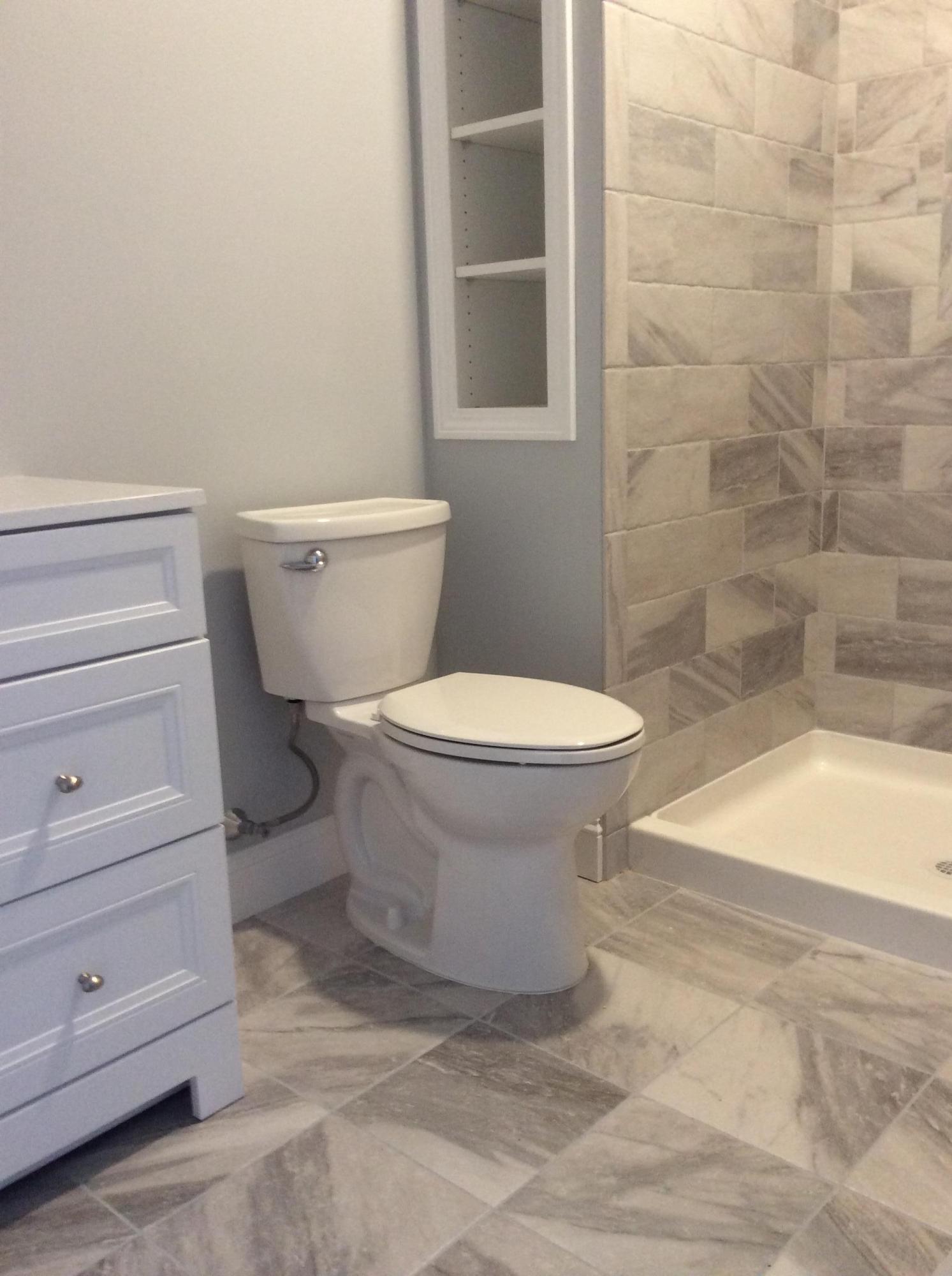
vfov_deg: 56.9
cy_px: 638
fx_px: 1177
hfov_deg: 44.0
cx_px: 476
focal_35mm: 32
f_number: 2.4
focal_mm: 3.3
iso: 125
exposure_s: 1/24
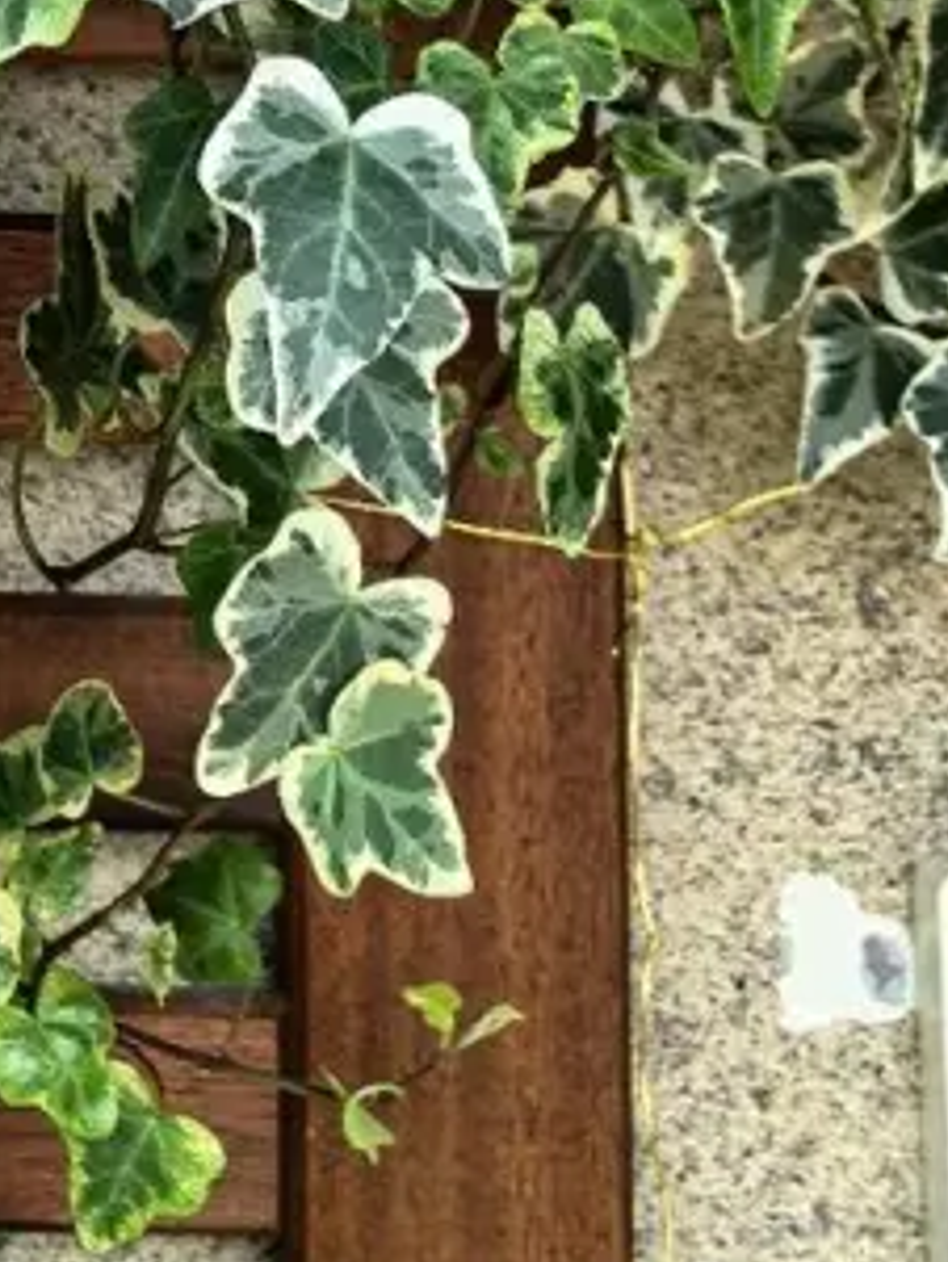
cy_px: -595
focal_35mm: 129
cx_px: -294
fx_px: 4707
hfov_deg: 11.2
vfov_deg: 14.3
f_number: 2
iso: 50
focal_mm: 5.75
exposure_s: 1/143
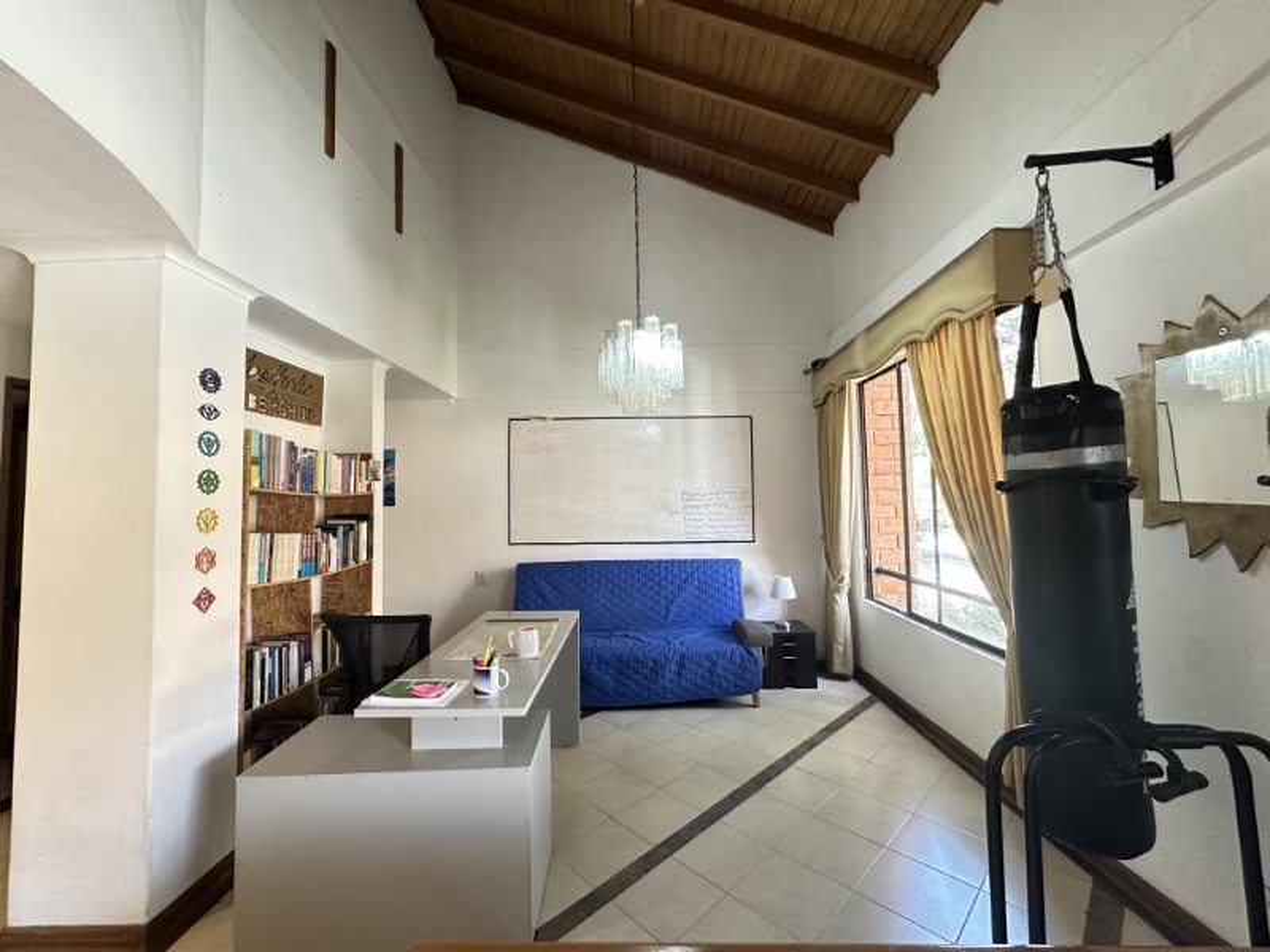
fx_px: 514
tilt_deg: +3.0
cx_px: 635
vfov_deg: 85.7
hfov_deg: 102.1
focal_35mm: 14
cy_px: 476
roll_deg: +0.6
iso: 320
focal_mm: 2.22
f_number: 2.2
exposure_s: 1/60
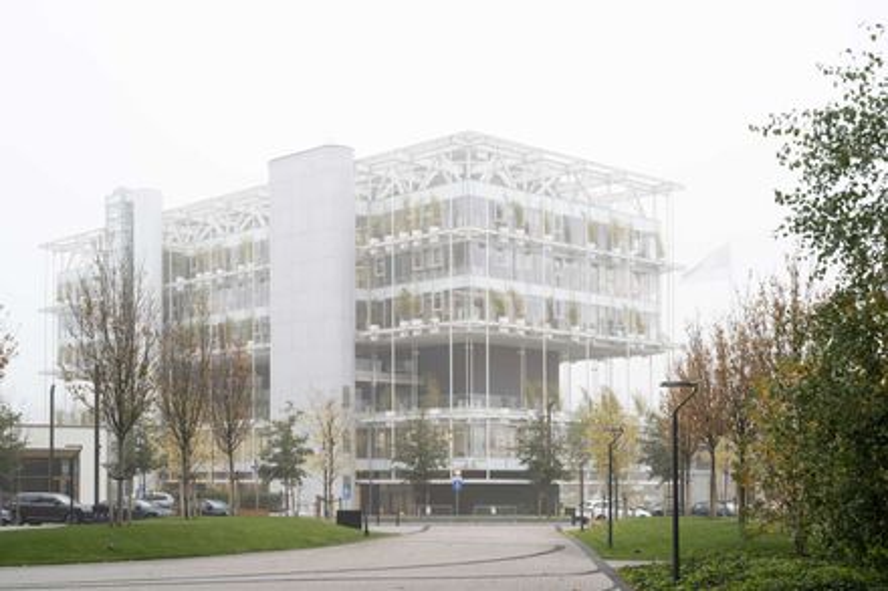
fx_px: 1233
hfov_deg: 39.6
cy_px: 296
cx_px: 444
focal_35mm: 50
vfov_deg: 27.0
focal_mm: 50
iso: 400
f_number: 6.3
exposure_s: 1/30
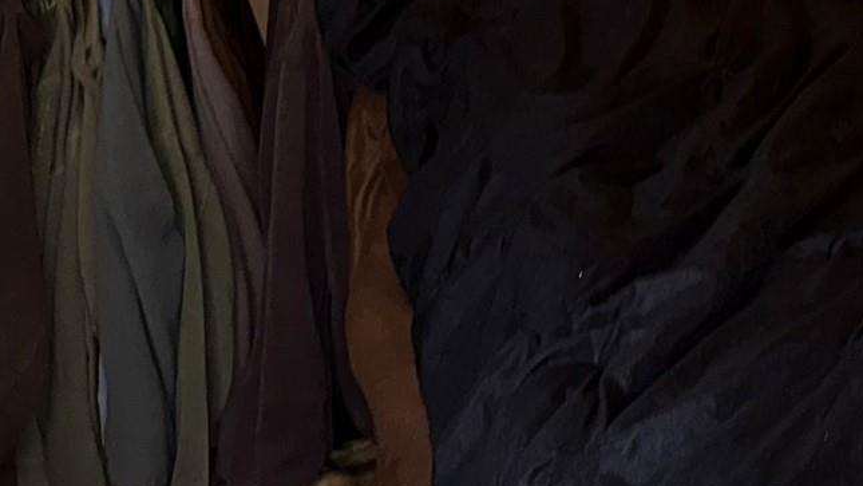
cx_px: 953
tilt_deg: -12.0
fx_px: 1900
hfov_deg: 23.9
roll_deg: -1.5
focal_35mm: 83
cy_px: -278
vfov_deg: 13.6
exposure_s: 1/9
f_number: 1.78
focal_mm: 6.76
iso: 125
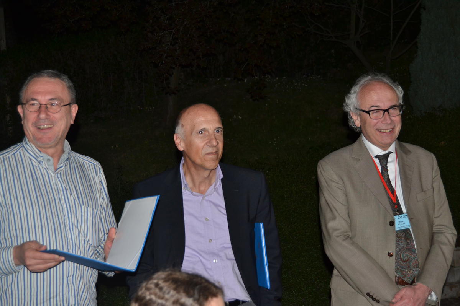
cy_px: 153
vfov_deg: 20.2
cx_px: 230
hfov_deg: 29.9
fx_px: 862
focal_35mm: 68
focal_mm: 45
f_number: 5.3
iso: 800
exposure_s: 1/60
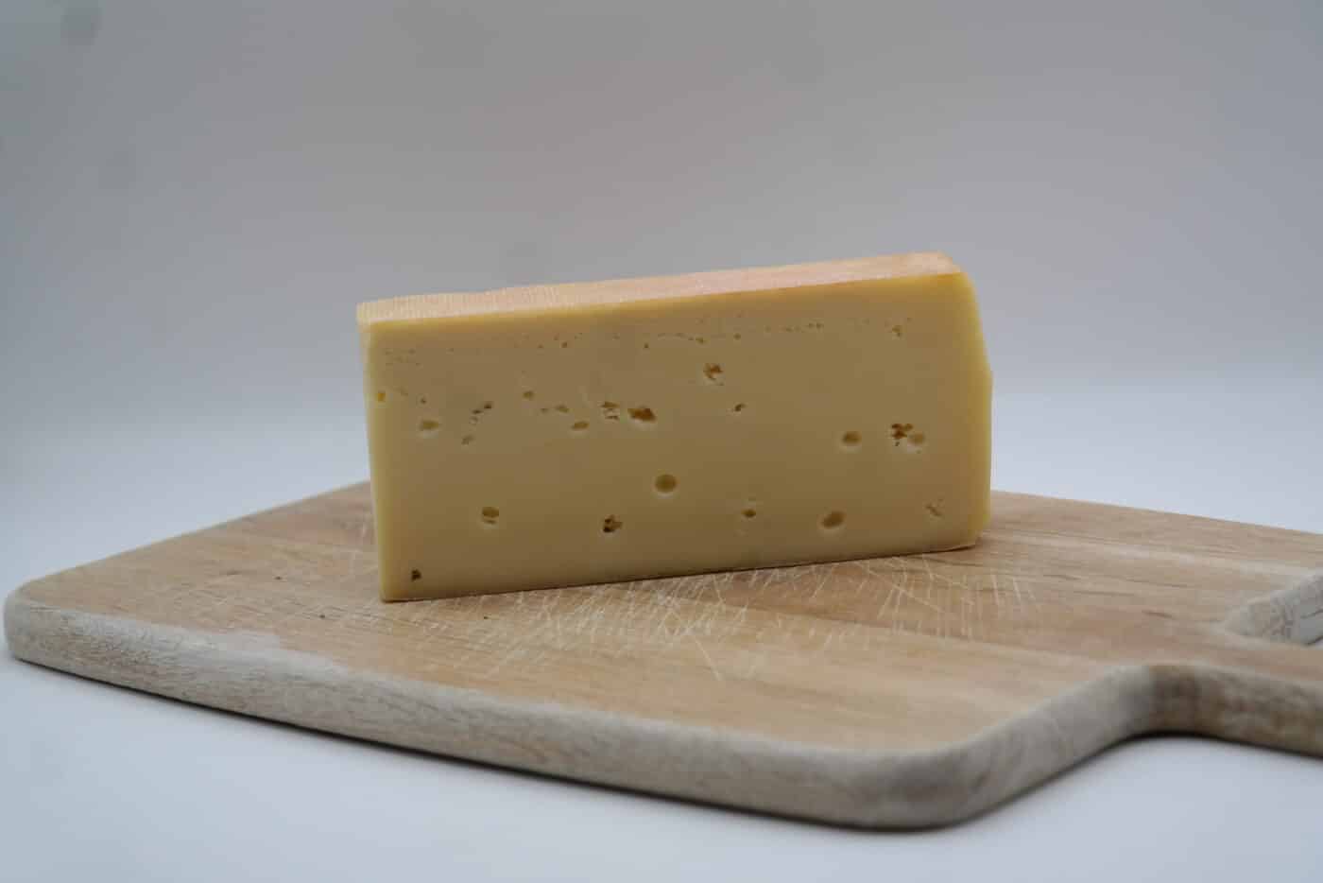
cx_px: 662
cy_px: 442
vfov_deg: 18.7
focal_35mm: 73
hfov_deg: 27.7
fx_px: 2683
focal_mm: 48
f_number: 5.6
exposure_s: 1/80
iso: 200
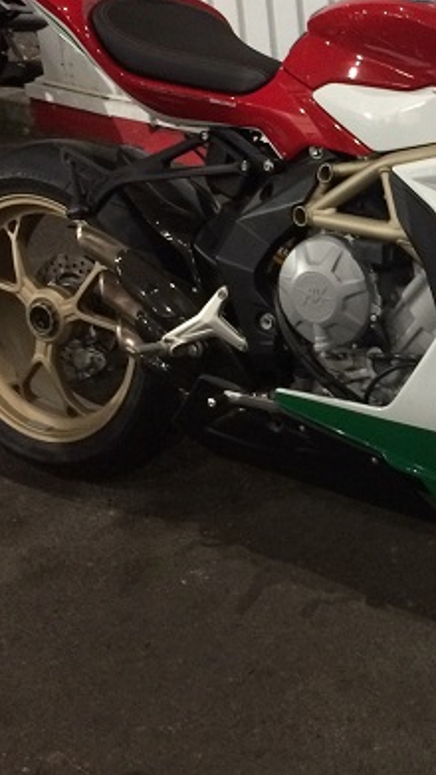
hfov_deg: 20.0
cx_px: 493
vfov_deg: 36.2
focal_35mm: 57
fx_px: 1171
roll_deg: +0.3
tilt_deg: -24.2
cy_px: 261
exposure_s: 1/24
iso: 320
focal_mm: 4.15
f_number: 2.2
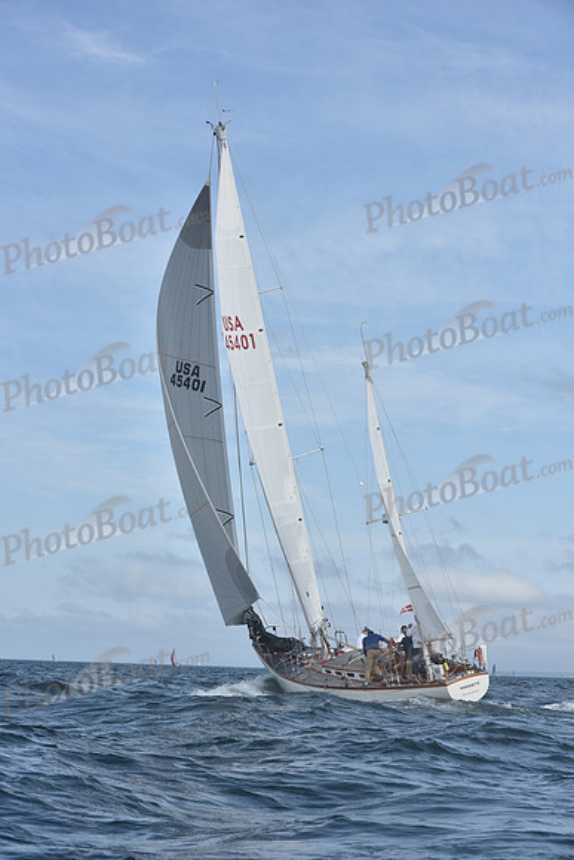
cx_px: 287
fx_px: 1673
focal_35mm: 70
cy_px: 430
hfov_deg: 19.5
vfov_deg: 28.8
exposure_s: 1/800
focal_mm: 70
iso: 200
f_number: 9
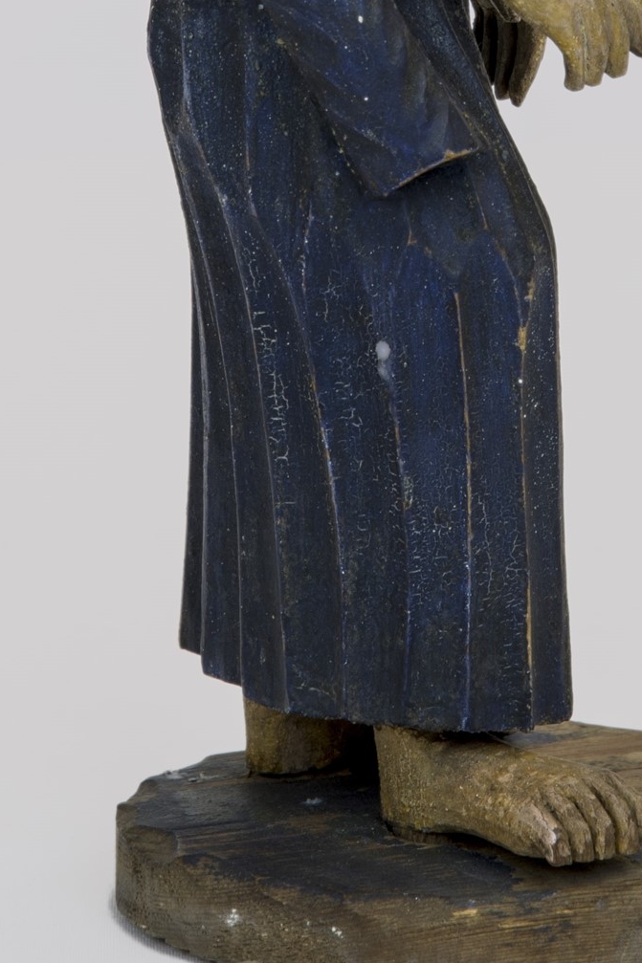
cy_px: -79
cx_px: 385
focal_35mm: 229
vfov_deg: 8.9
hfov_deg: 6.0
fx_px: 6132
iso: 100
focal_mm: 65
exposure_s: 1/8
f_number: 9
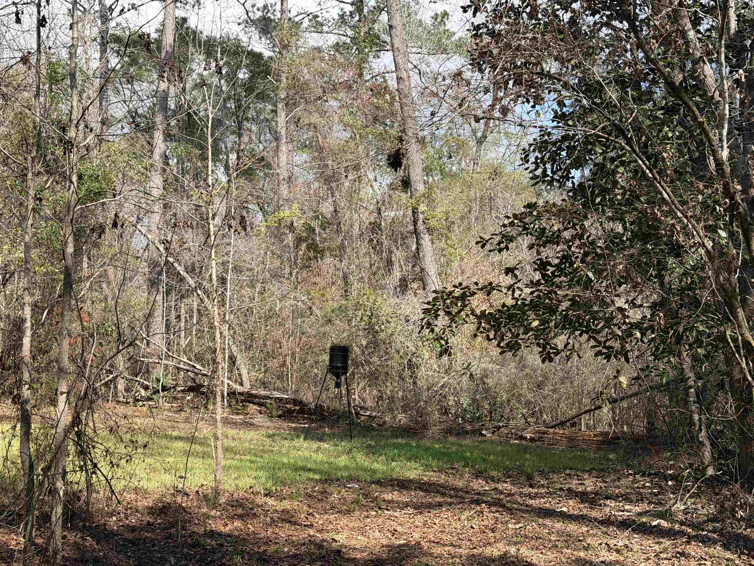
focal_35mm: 48
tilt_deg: +6.7
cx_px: 377
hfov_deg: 39.7
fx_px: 1046
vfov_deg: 30.3
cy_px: 283
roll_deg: +0.4
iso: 64
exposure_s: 1/2033
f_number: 1.78
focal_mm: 6.76
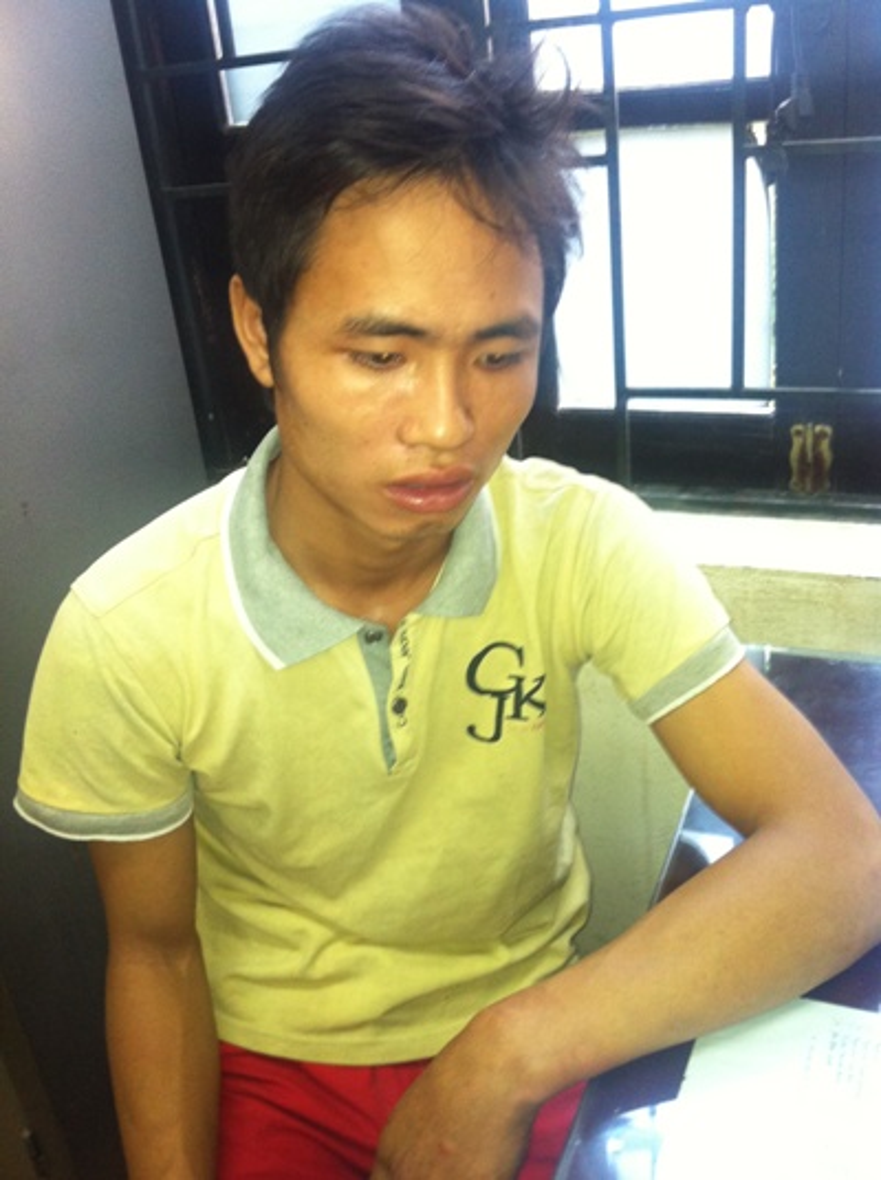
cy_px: 590
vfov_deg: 52.7
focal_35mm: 35
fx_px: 1192
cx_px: 440
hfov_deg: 40.6
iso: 160
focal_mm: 3.85
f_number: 2.8
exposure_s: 1/15
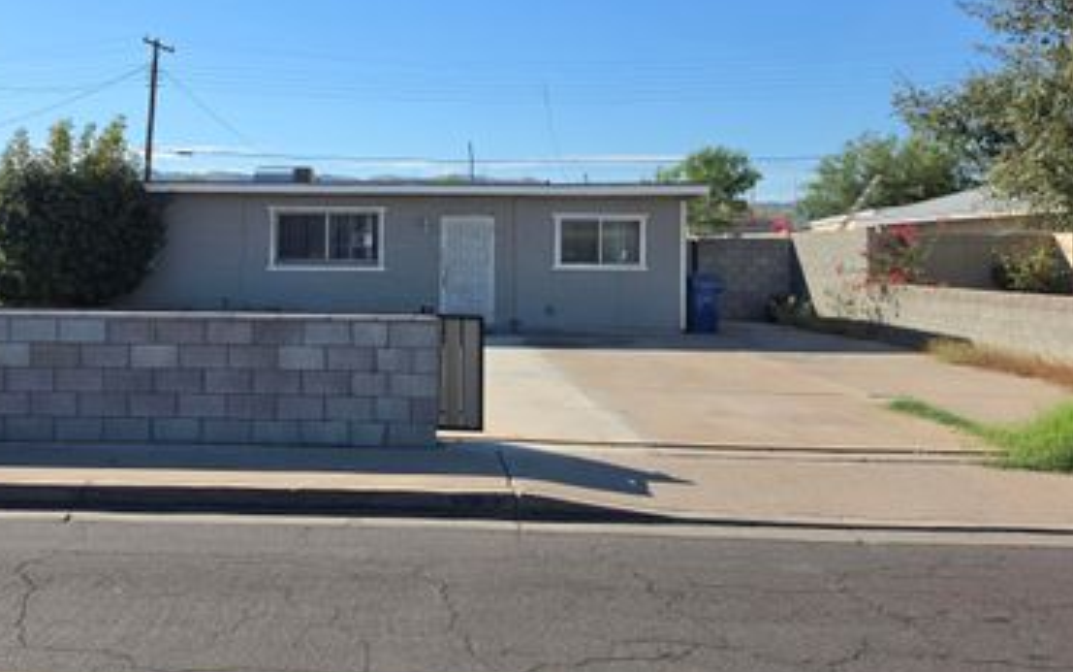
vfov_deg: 38.0
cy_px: 234
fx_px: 965
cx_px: 361
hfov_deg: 56.9
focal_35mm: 33
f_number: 1.4
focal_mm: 6.5
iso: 64
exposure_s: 1/7058
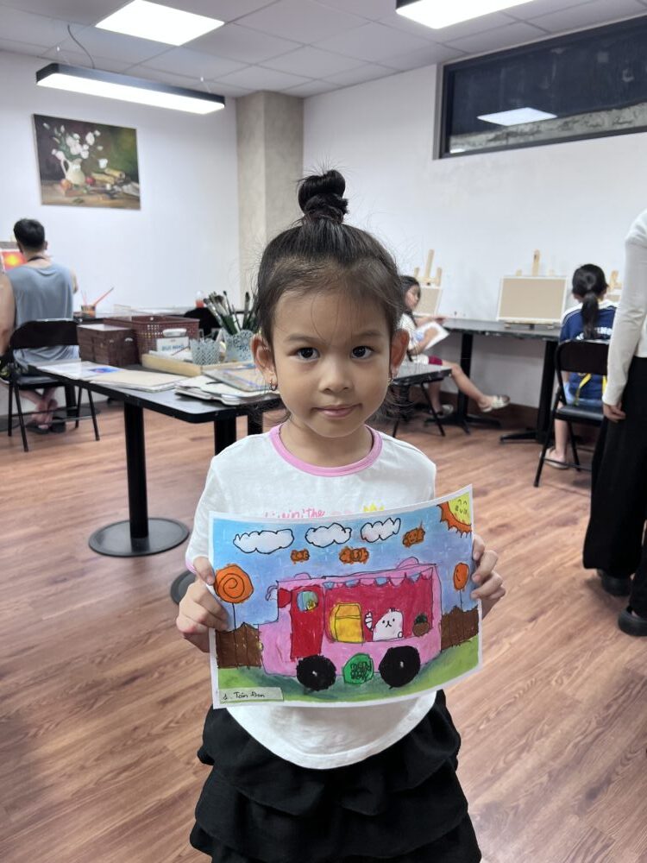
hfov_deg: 53.1
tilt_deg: -14.5
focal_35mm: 26
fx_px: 648
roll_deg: -0.6
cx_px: 324
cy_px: 432
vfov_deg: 67.3
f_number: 1.5
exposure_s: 1/100
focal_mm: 5.7
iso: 100
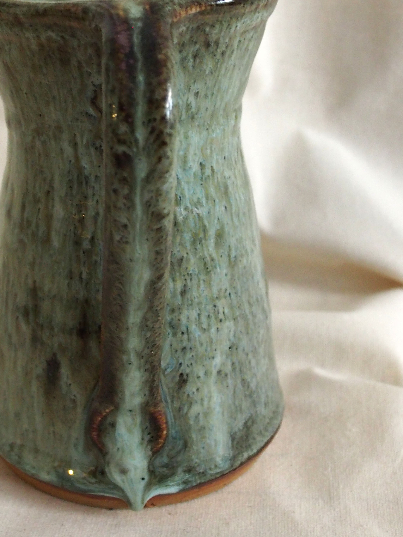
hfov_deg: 20.9
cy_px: 219
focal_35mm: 70
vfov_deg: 27.7
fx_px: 1086
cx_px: 132
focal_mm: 19
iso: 1600
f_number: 4.4
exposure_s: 1/25
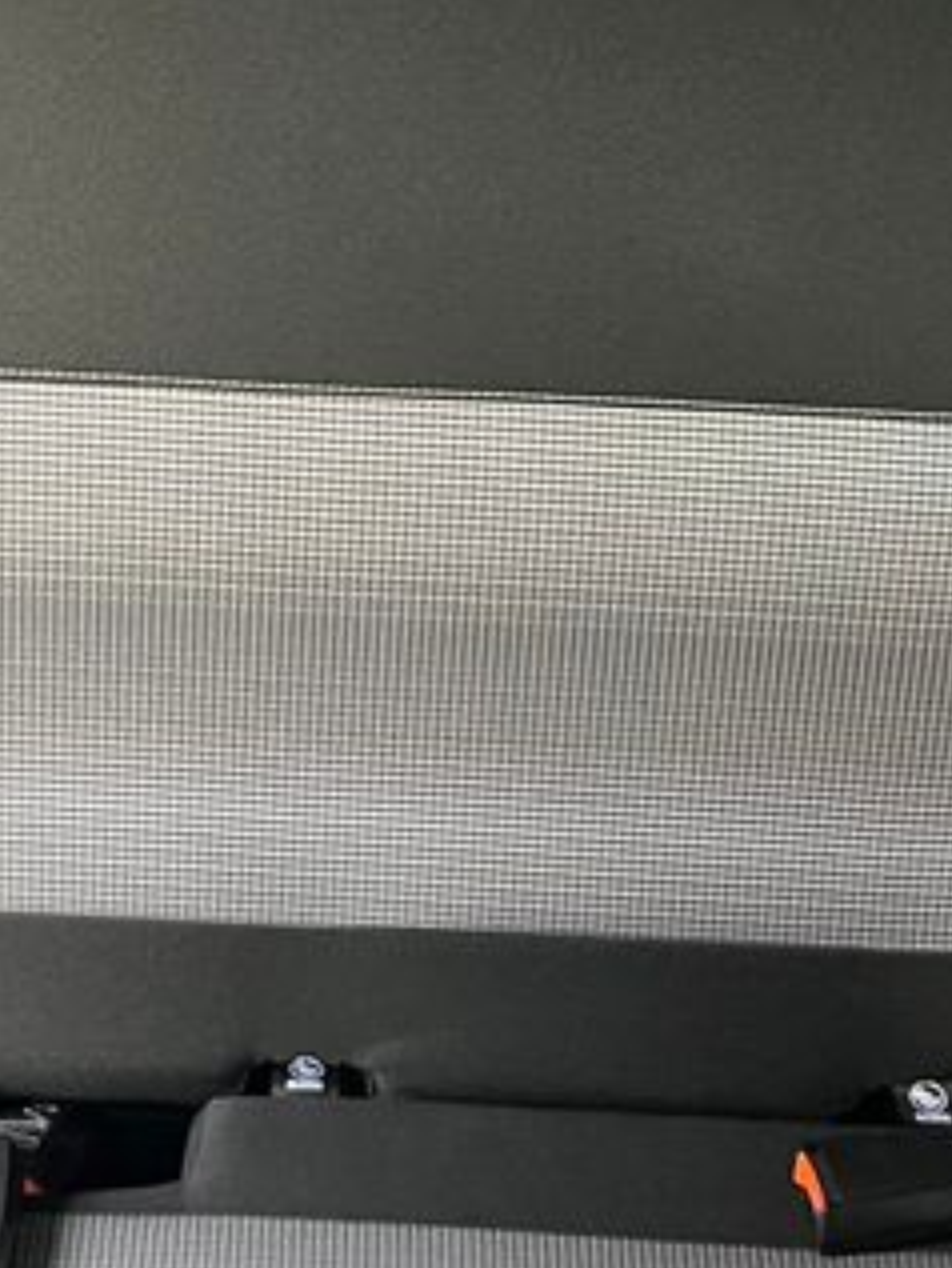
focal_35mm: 105
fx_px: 3848
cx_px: 212
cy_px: 476
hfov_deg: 14.0
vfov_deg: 18.7
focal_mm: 5.1
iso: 320
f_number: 1.6
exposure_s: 1/60
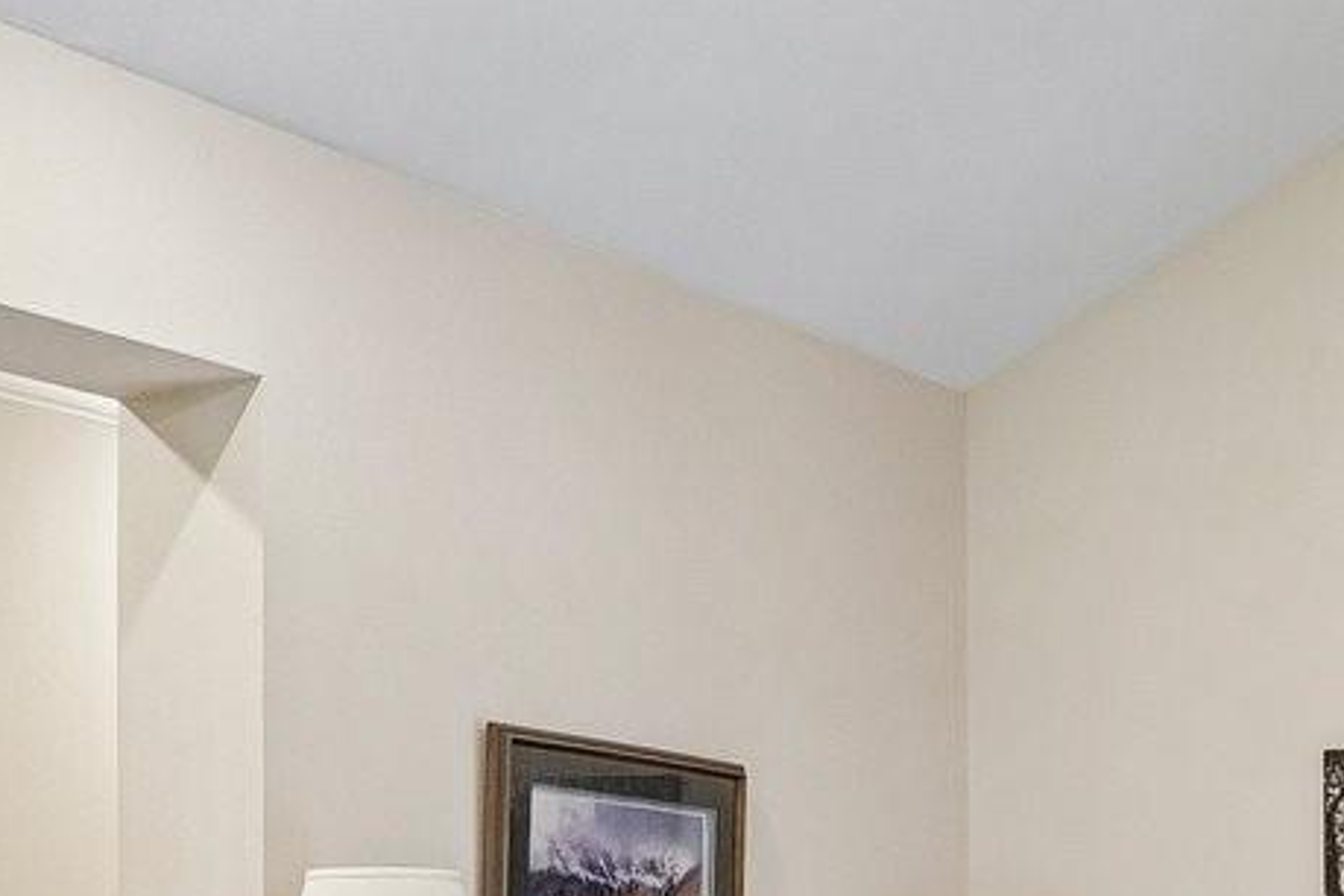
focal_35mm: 67
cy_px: 1102
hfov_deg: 28.5
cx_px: 1297
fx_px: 2501
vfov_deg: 19.1
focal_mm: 10
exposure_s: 1/6
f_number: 8
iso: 400
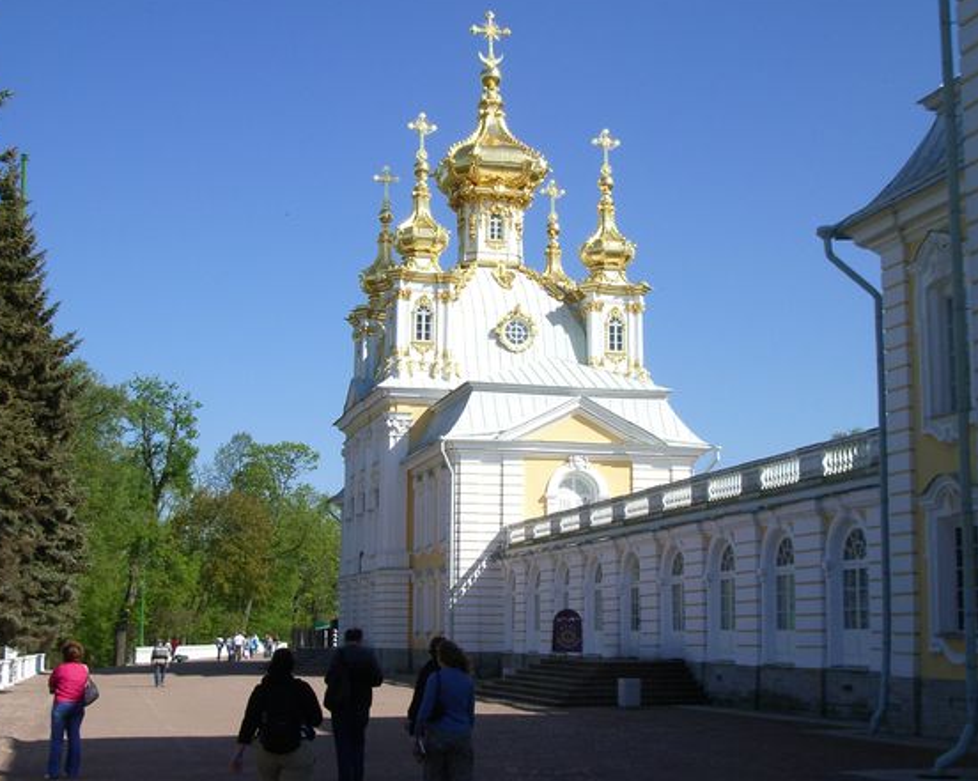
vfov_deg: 29.1
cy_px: 386
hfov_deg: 36.0
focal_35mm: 52
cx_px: 505
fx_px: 1504
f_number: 5
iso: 80
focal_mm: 8.2
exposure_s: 1/500
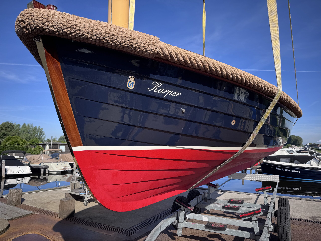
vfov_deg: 56.8
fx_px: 223
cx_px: 160
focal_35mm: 24
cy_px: 120
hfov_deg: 71.6
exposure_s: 1/2604
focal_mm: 6.76
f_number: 1.78
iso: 80
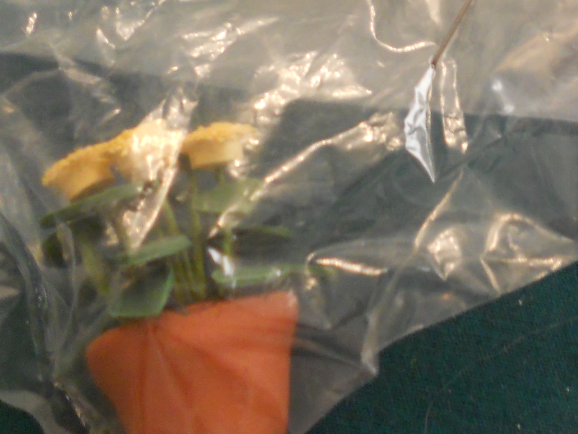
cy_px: -74
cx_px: 684
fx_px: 1403
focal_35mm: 84
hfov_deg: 21.7
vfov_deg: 16.9
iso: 250
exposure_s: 1/30
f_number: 3.5
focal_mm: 5.8
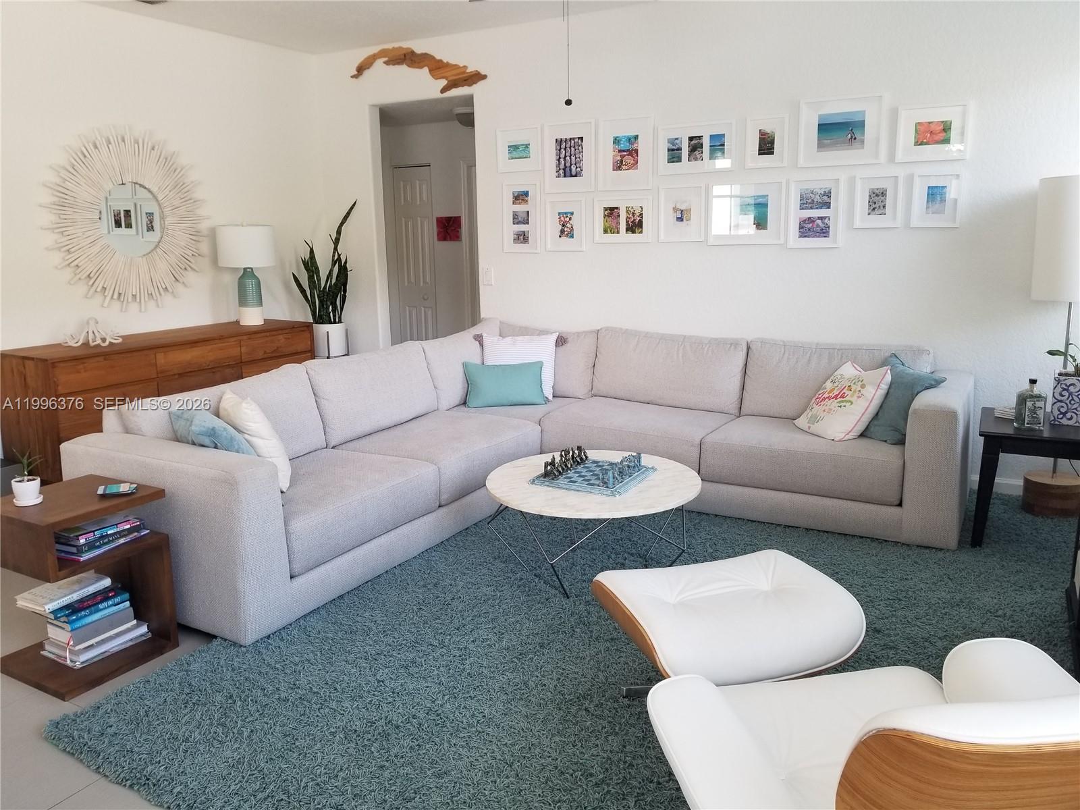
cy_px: 405
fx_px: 811
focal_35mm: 26
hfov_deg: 67.3
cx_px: 540
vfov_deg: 53.1
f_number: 1.7
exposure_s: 1/50
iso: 64
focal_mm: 4.25
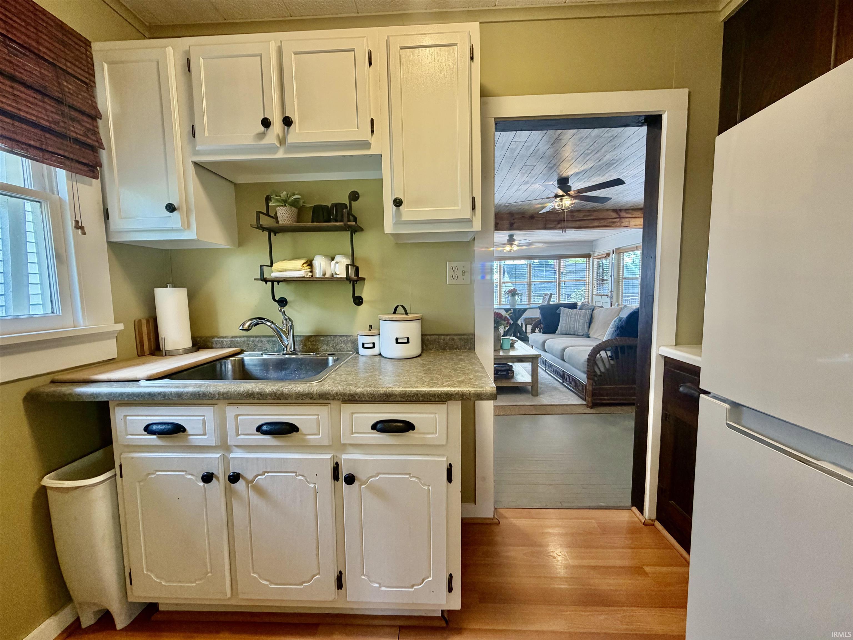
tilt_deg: -4.6
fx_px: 345
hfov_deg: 102.1
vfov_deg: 85.7
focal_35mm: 14
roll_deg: +1.8
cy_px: 320
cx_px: 426
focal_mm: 2.22
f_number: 2.2
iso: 160
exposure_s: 1/60
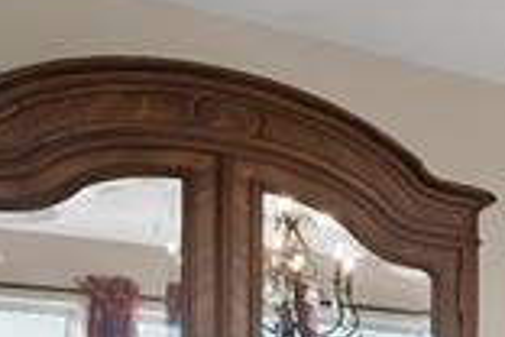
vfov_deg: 15.1
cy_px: 599
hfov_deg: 16.2
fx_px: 1108
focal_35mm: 79
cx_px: 1127
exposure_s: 1/15
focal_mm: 12
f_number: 9
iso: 640
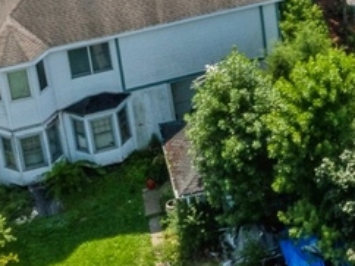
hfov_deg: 12.7
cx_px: 621
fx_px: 1465
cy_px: -179
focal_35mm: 143
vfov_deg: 9.9
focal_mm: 12.29
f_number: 11
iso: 100
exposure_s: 1/200
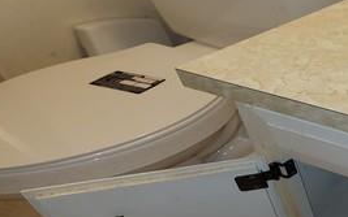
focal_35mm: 61
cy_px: 48
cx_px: 405
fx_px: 579
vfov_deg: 21.1
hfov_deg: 29.4
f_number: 1.8
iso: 64
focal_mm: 6.7
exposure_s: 1/60
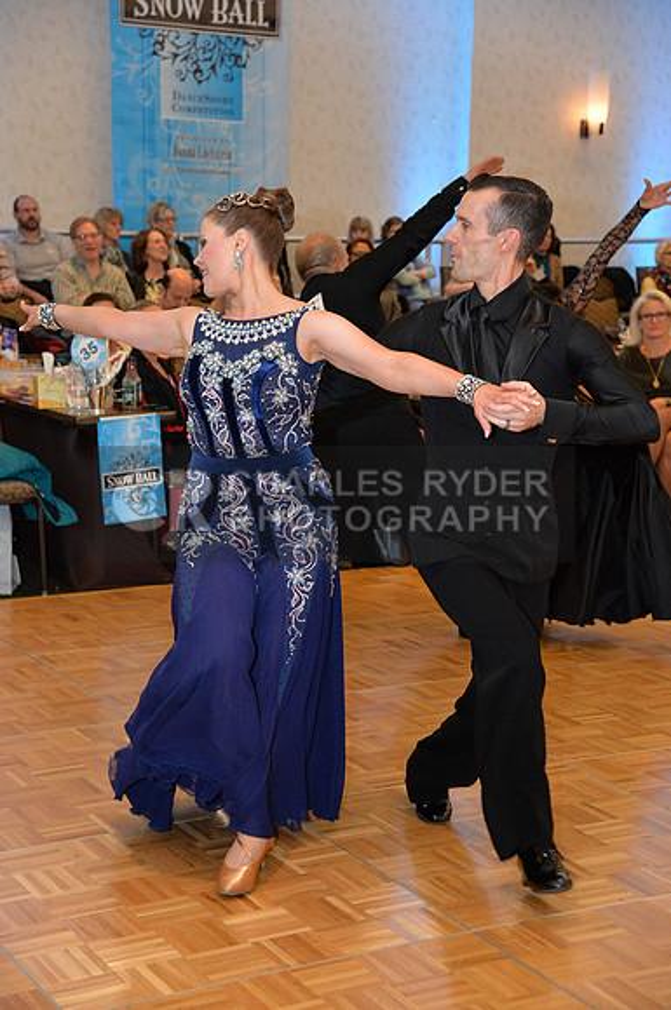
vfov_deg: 31.0
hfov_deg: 20.9
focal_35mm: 65
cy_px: 505
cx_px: 336
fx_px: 1823
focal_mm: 65
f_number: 5
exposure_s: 1/250
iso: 3200
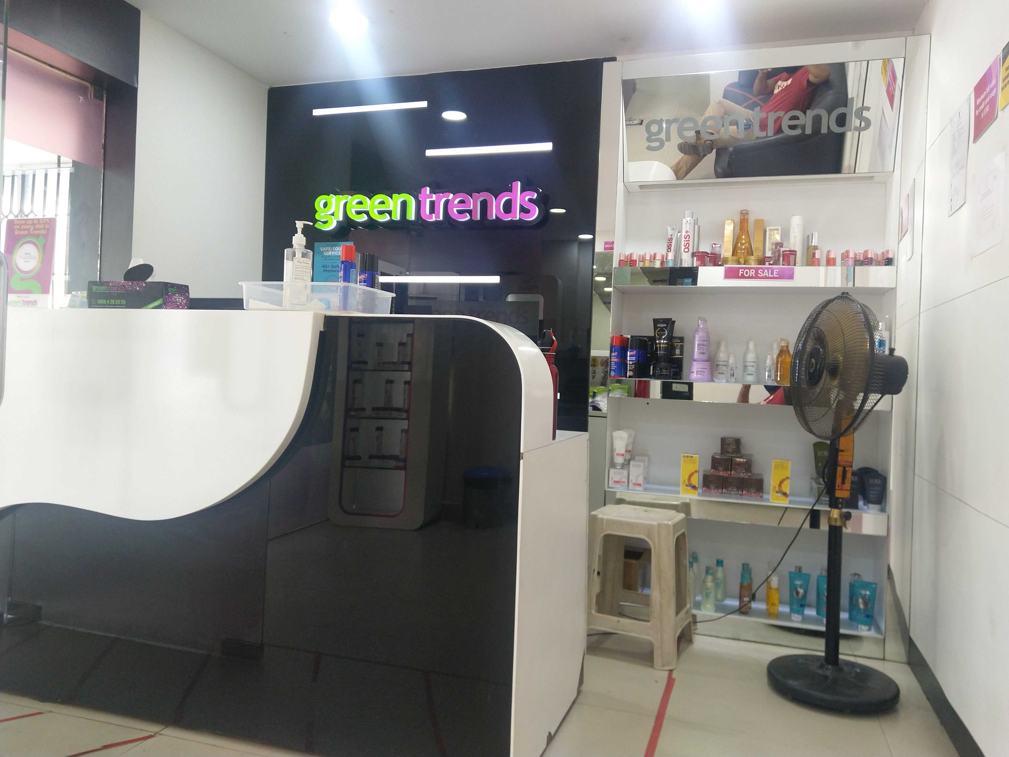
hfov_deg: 69.4
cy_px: 378
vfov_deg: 54.9
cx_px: 504
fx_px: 729
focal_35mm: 25
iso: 100
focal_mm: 4.28
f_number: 1.75
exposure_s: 1/33
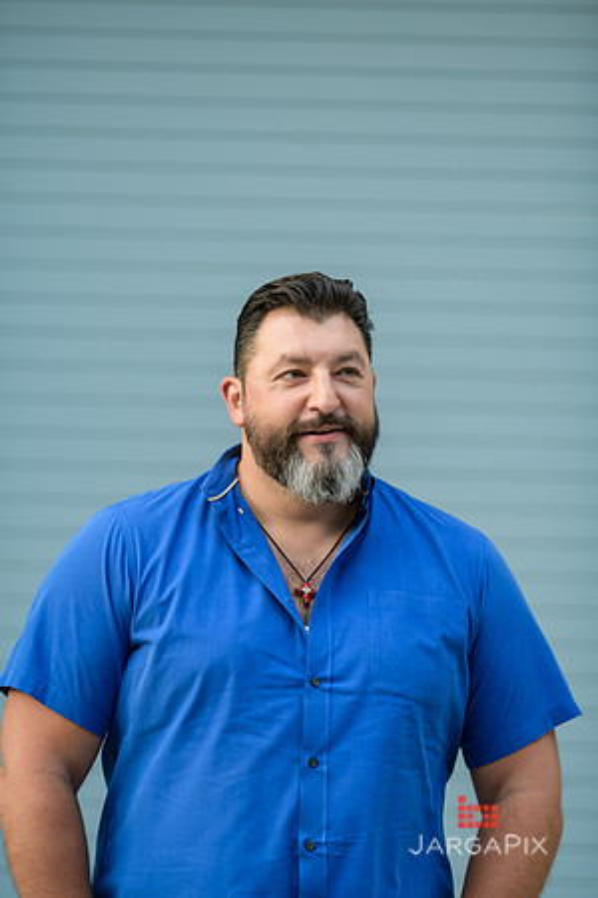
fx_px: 3363
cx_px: 299
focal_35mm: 135
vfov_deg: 15.2
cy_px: 449
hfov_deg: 10.2
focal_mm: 135
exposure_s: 1/250
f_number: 2
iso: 200
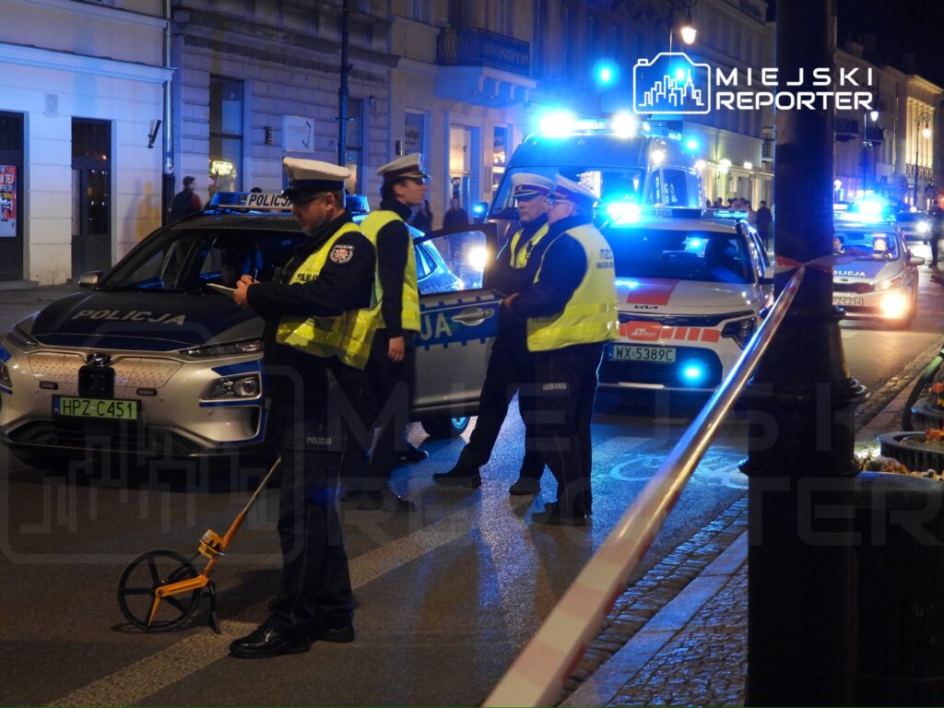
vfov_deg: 21.0
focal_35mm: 70
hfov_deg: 27.8
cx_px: 472
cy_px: 354
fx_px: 1909
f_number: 3.5
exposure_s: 1/8
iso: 500
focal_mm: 12.6
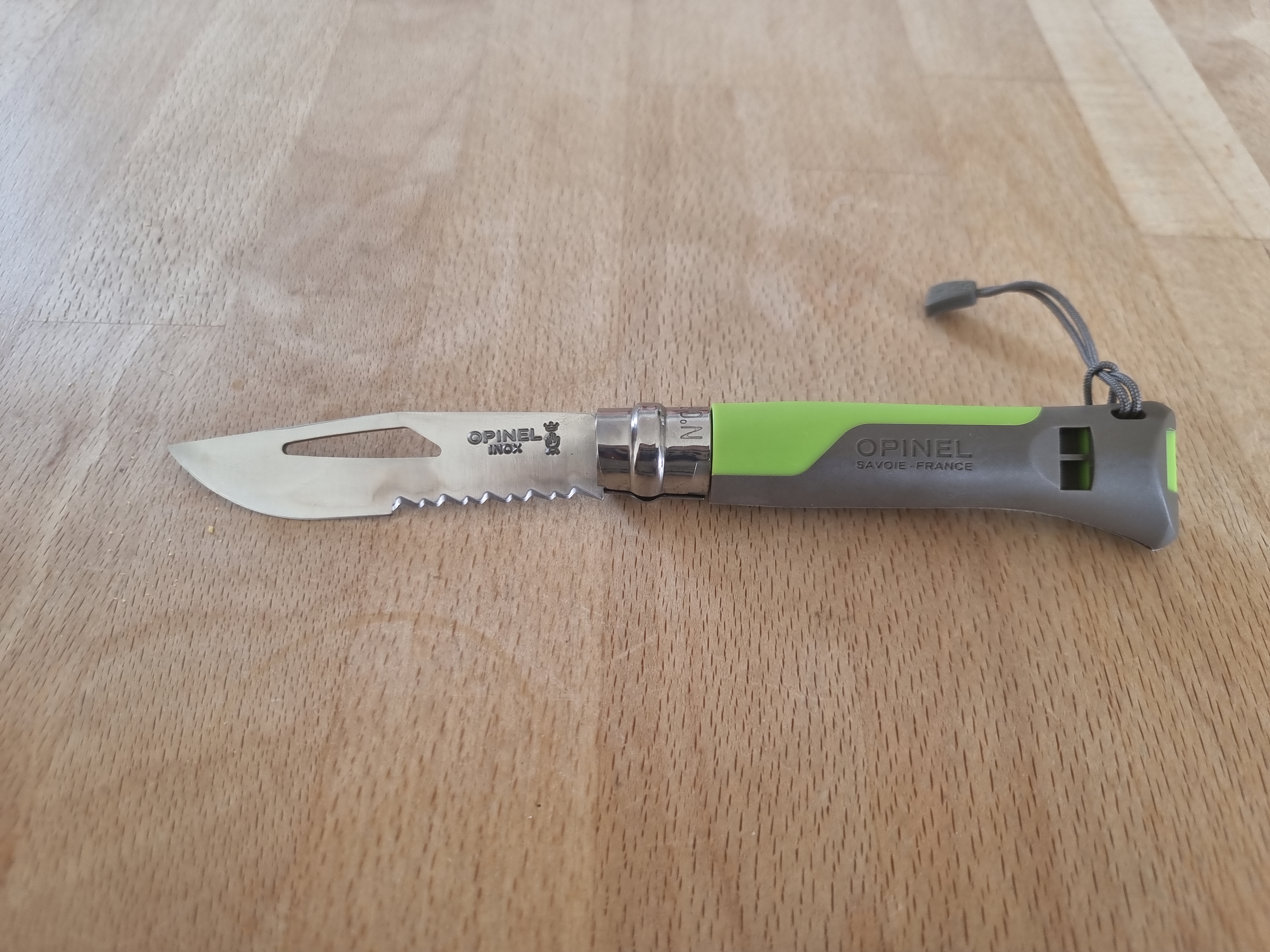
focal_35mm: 24
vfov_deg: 56.8
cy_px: 476
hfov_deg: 71.6
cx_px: 635
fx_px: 881
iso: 200
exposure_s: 1/50
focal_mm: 6.7
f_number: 1.8
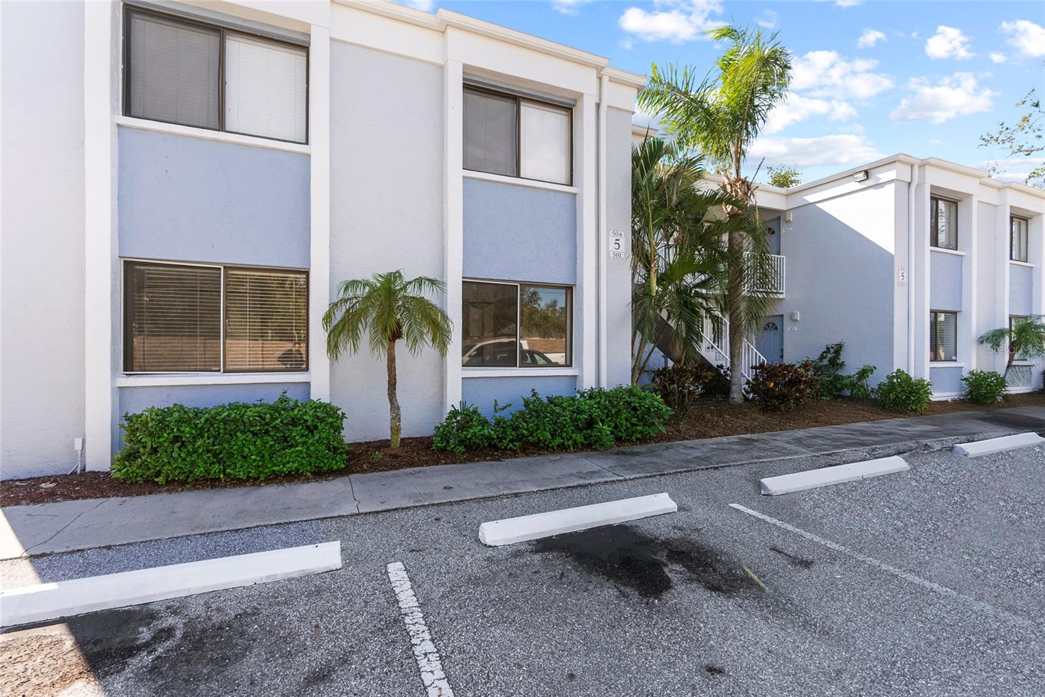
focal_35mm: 16
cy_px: 348
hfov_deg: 96.7
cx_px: 522
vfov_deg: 73.8
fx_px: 465
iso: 100
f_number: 2.8
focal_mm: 16
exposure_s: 1/160
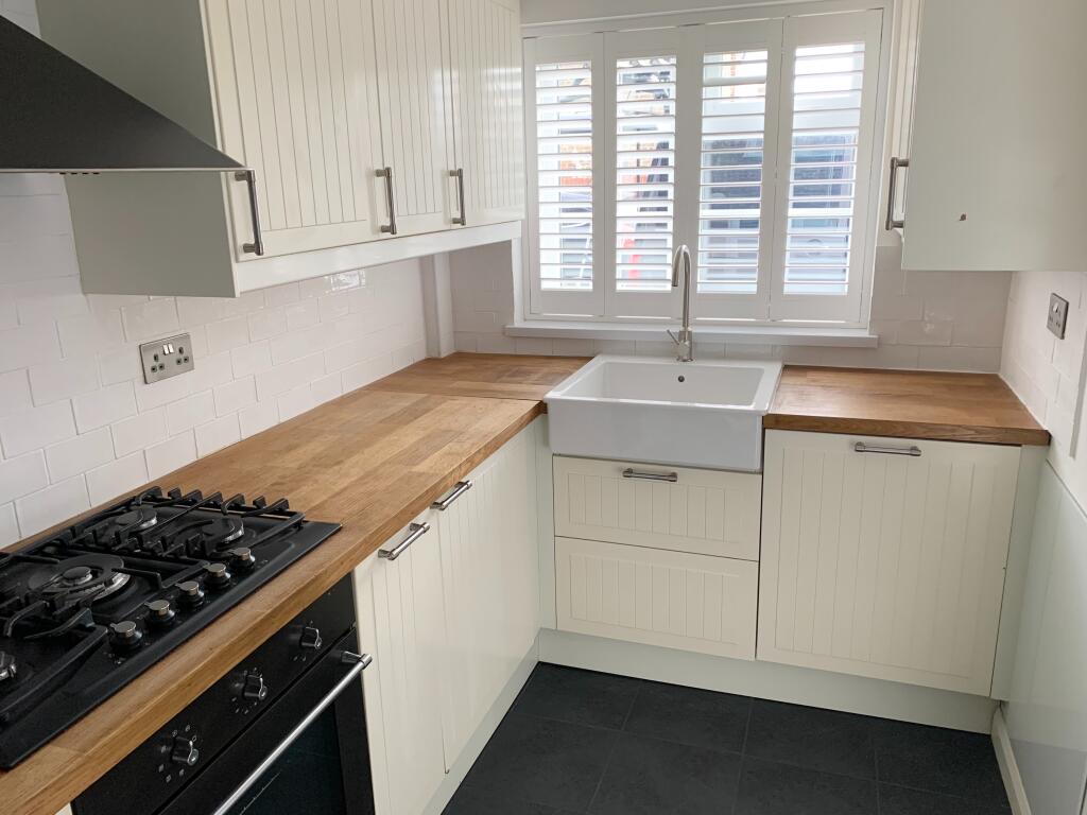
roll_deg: +1.8
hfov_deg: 67.3
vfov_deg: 53.1
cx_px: 544
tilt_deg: -15.7
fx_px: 816
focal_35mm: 26
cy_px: 408
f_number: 1.8
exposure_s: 1/50
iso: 125
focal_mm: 4.25
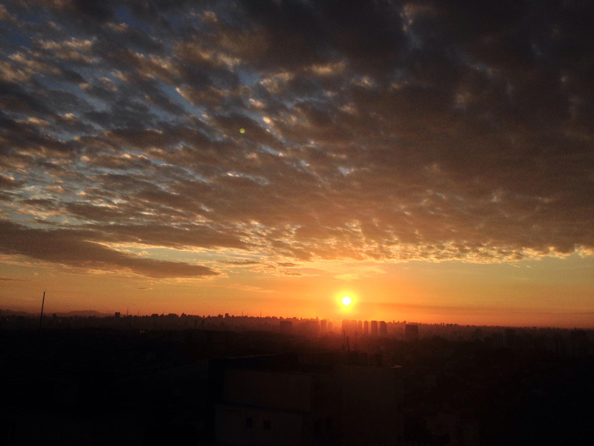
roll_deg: -1.0
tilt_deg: +9.8
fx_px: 566
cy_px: 223
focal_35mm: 33
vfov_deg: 42.9
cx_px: 297
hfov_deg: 55.4
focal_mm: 4.12
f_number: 2.4
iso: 50
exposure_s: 1/2710
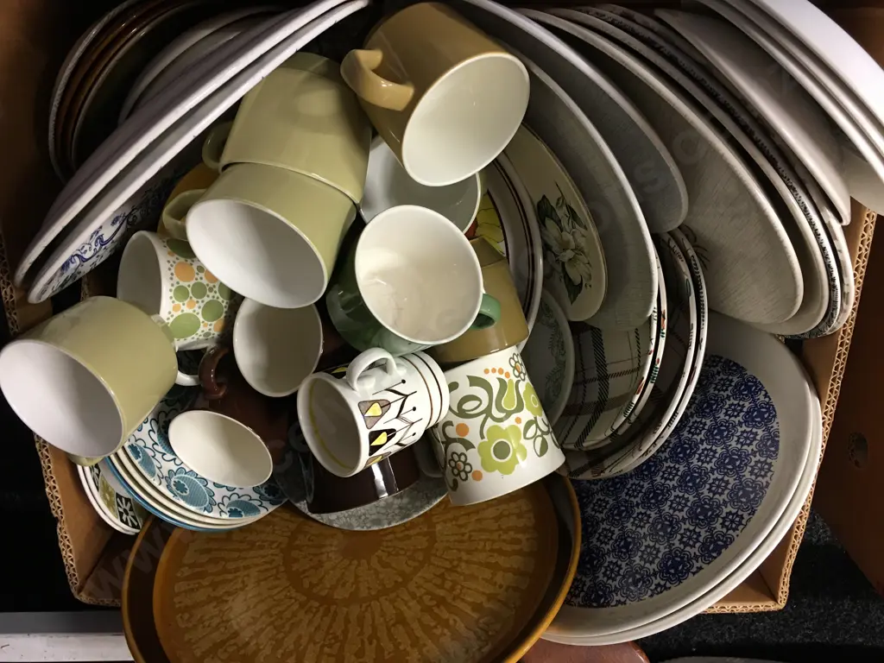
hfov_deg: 61.7
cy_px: 332
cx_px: 442
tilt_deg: -67.0
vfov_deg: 48.2
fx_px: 741
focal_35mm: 29
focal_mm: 4.15
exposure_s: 1/17
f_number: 2.2
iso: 80
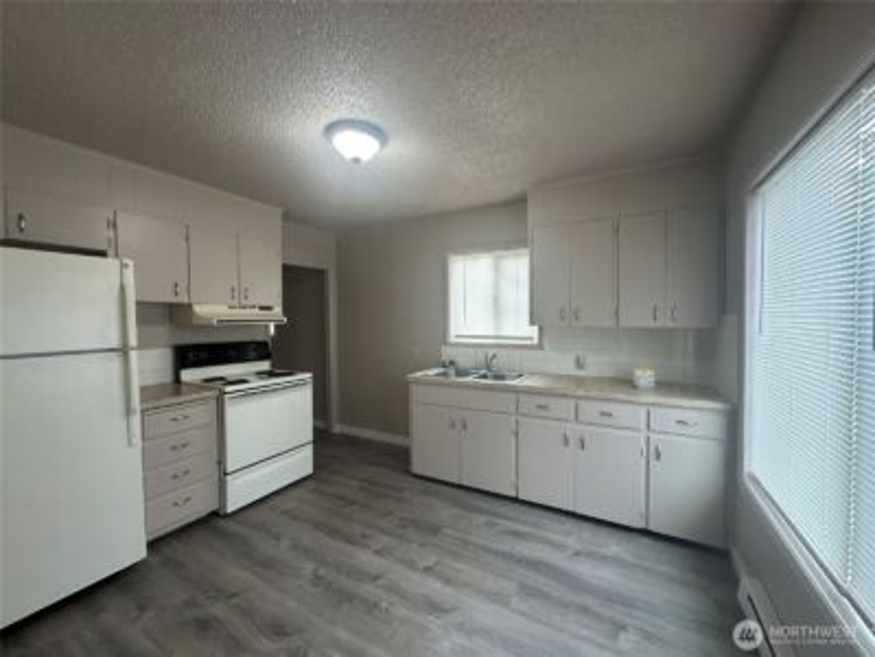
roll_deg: +0.2
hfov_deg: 102.1
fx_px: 354
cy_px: 328
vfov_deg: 85.7
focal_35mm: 14
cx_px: 438
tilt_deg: -1.8
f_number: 2.2
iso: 160
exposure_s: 1/60
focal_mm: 2.22
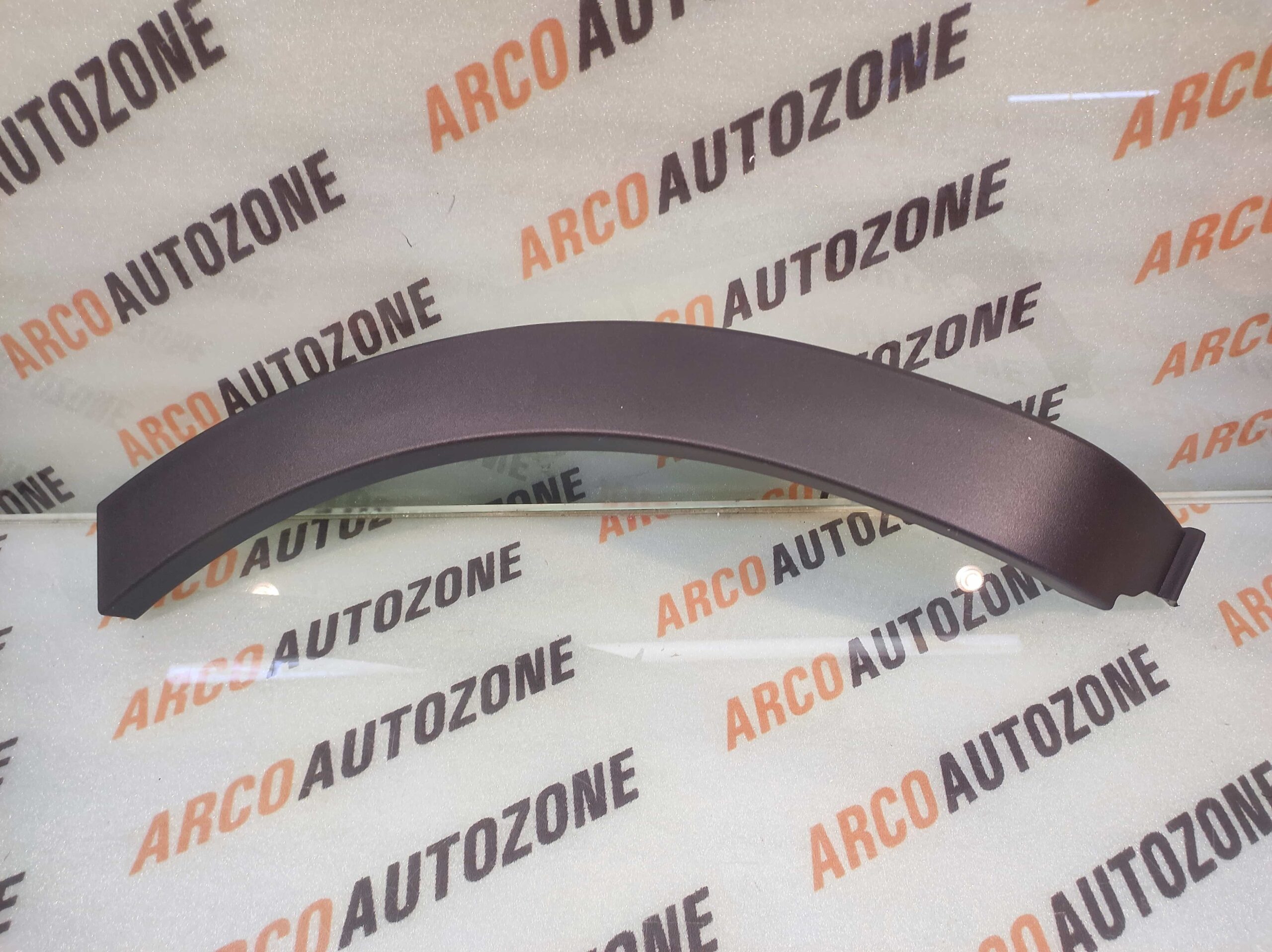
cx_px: 636
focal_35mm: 17
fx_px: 624
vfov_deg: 74.7
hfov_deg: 91.1
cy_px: 476
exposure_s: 1/33
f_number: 1.79
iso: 225
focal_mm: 4.74
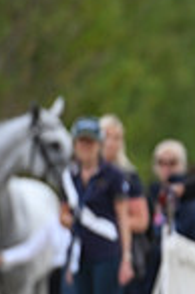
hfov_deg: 0.9
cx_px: 561
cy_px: 265
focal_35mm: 1594
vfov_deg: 1.3
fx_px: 12981
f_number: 5.6
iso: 560
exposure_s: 1/1600
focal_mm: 400
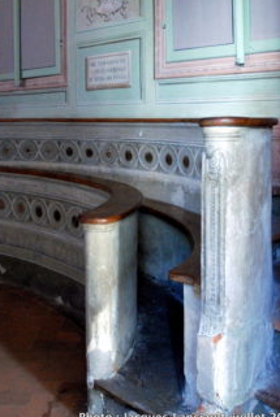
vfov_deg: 45.0
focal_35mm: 42
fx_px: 488
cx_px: 97
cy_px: 112
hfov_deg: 31.8
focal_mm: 18
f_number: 3.5
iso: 1600
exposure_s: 1/50
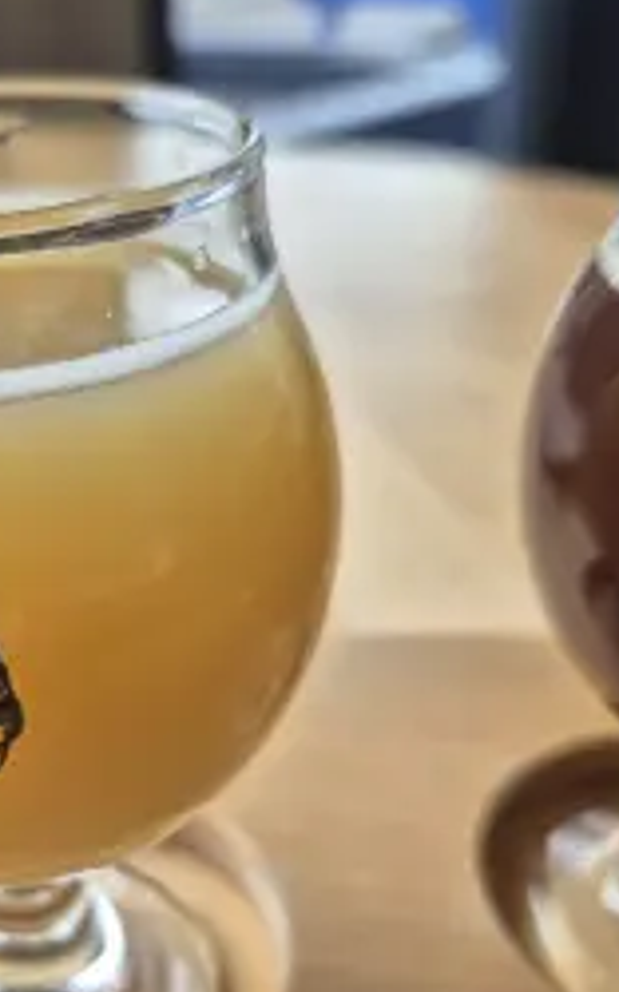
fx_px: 1054
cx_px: 91
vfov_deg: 49.2
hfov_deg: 31.5
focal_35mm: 39
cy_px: 686
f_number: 1.8
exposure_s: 1/120
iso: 64
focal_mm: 5.4
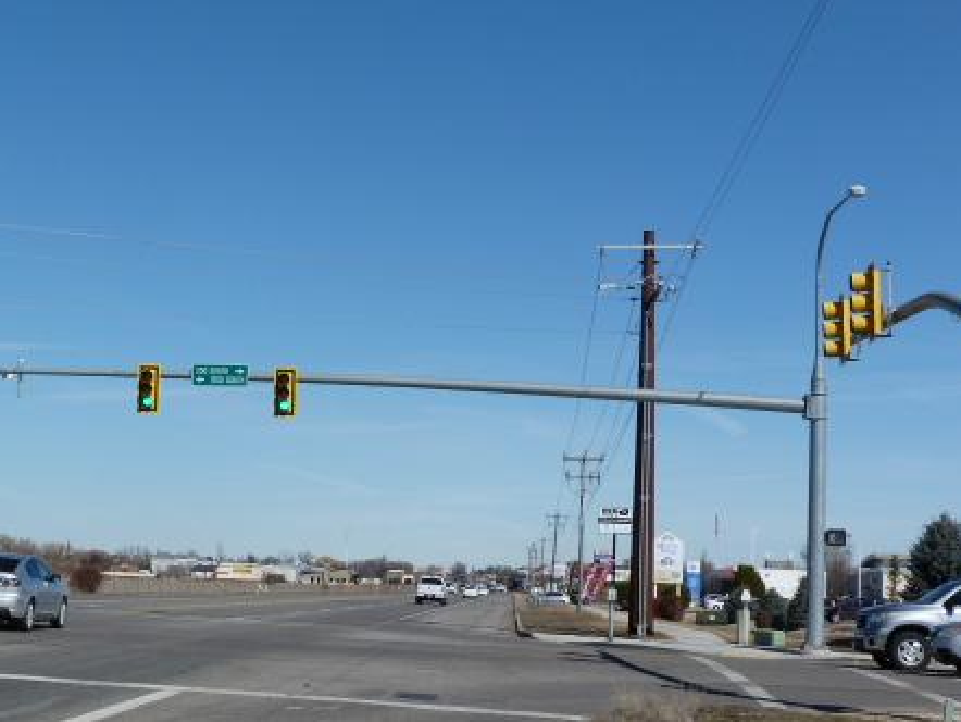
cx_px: 296
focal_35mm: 68
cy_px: 415
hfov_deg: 28.3
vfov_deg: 21.6
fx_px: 1889
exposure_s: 1/640
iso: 80
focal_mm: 8.5
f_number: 5.6
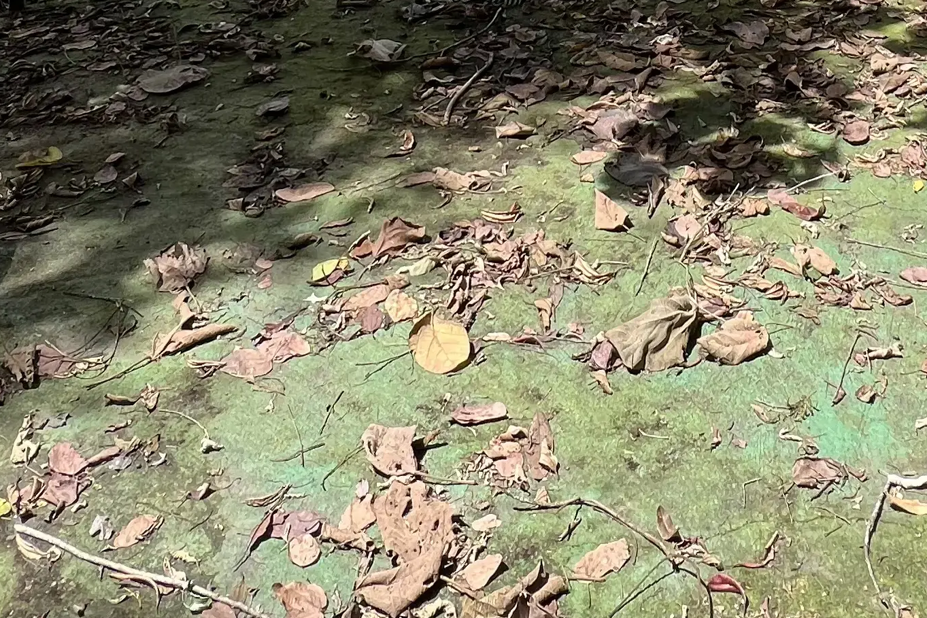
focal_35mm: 40
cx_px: 628
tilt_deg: -4.8
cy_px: -292
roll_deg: -1.2
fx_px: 1030
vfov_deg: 25.6
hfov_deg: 47.6
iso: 32
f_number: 1.8
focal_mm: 1.57
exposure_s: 1/330
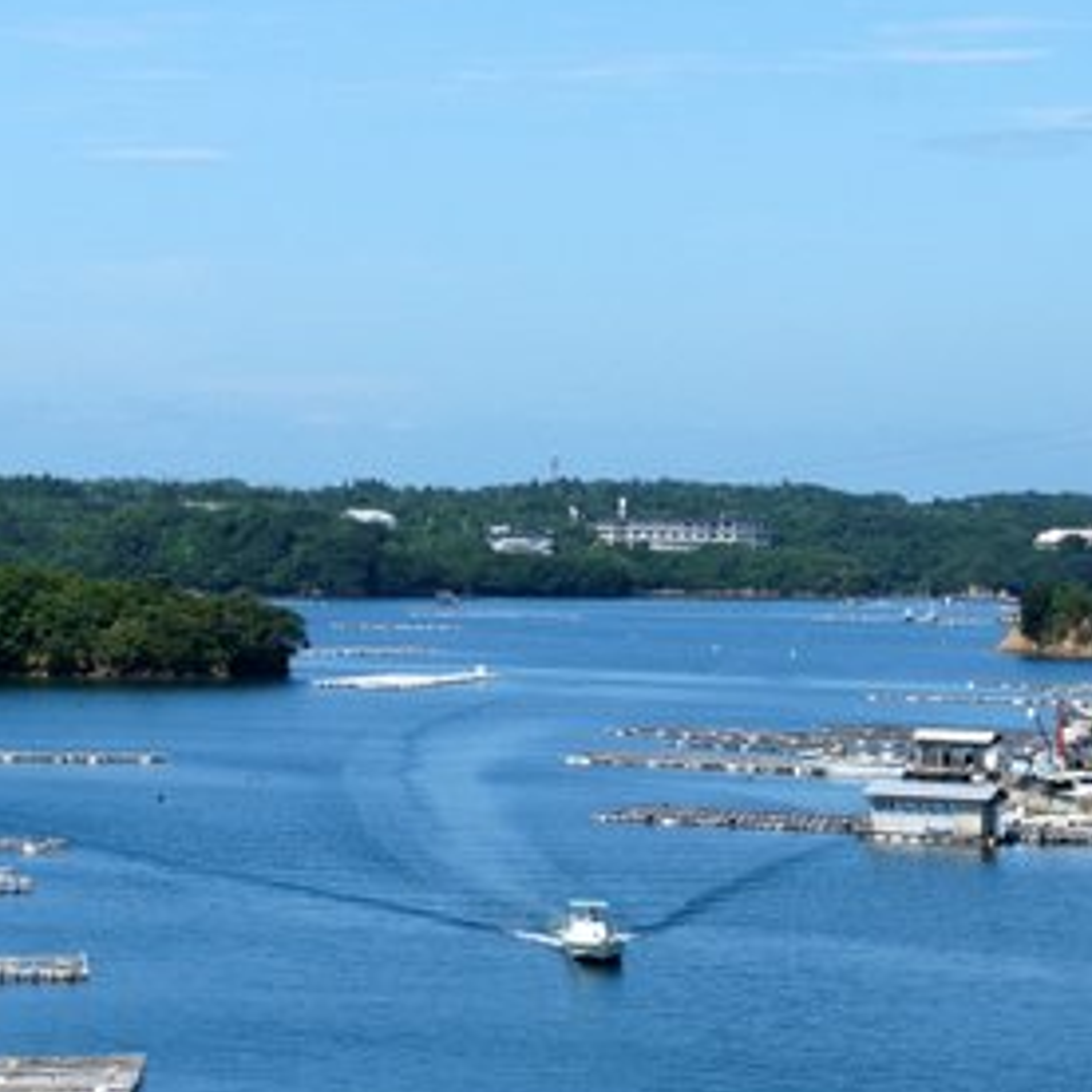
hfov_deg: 13.8
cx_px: 552
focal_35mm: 127
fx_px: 4524
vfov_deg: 13.7
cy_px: 368
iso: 200
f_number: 9
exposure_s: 1/500
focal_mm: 55
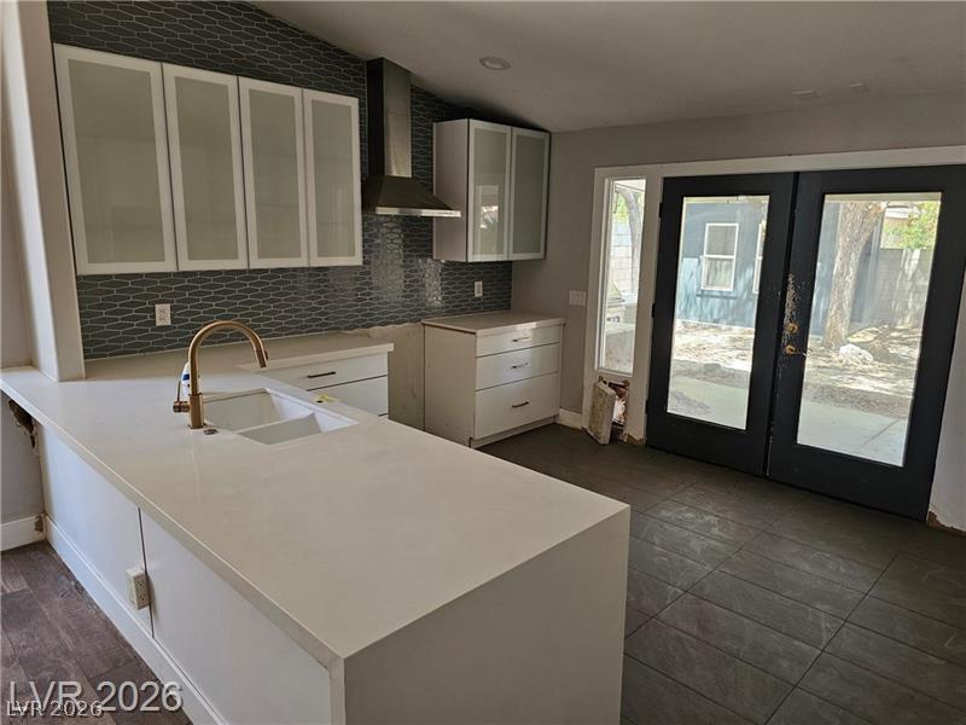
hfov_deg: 73.9
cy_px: 362
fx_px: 642
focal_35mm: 23
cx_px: 483
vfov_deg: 58.9
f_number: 1.7
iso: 200
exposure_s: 1/180
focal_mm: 6.3
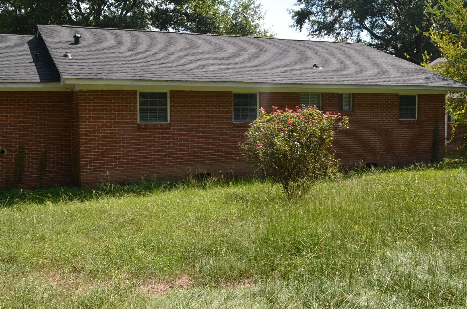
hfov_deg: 52.9
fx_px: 466
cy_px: 133
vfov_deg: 36.6
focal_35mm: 36
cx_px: 189
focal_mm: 18
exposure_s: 1/250
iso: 180
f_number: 8
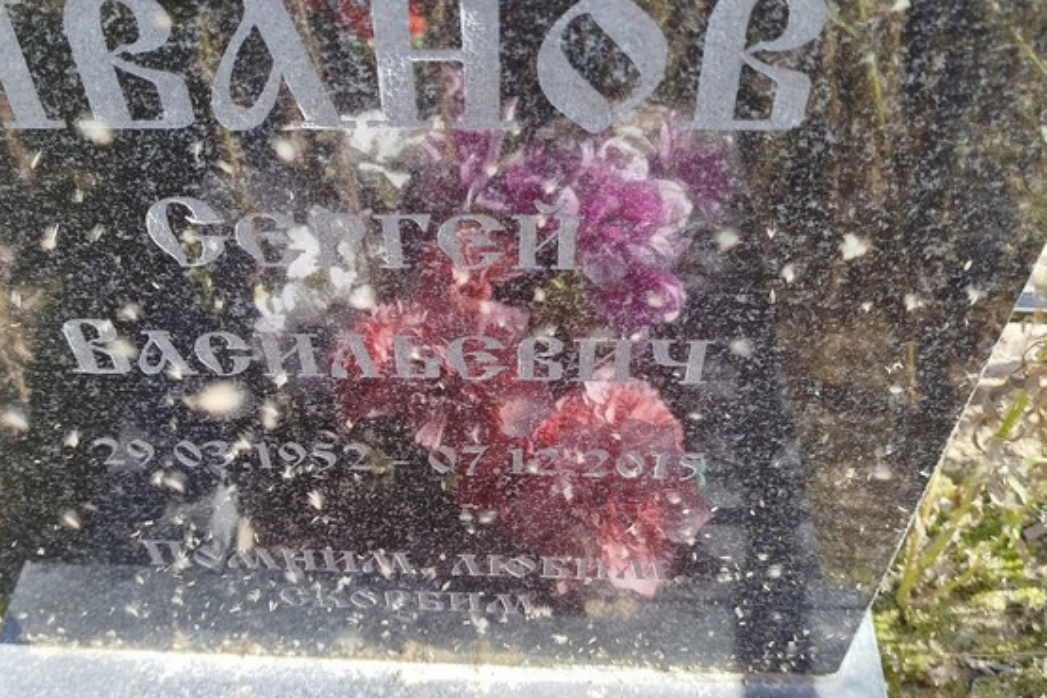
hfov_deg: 52.9
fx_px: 1047
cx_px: 449
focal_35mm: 36
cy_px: 309
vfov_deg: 36.8
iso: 50
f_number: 1.7
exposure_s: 1/140
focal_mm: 5.31
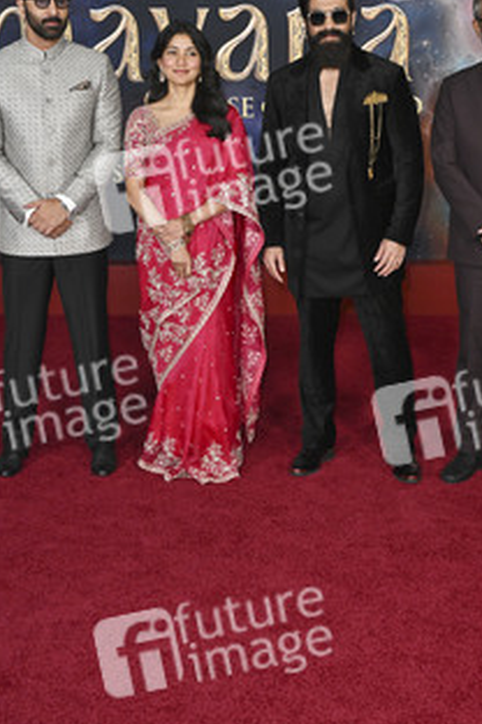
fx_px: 1004
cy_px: 295
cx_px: 280
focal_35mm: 50
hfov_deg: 27.0
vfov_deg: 39.5
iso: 1600
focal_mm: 39
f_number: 6.3
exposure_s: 1/250
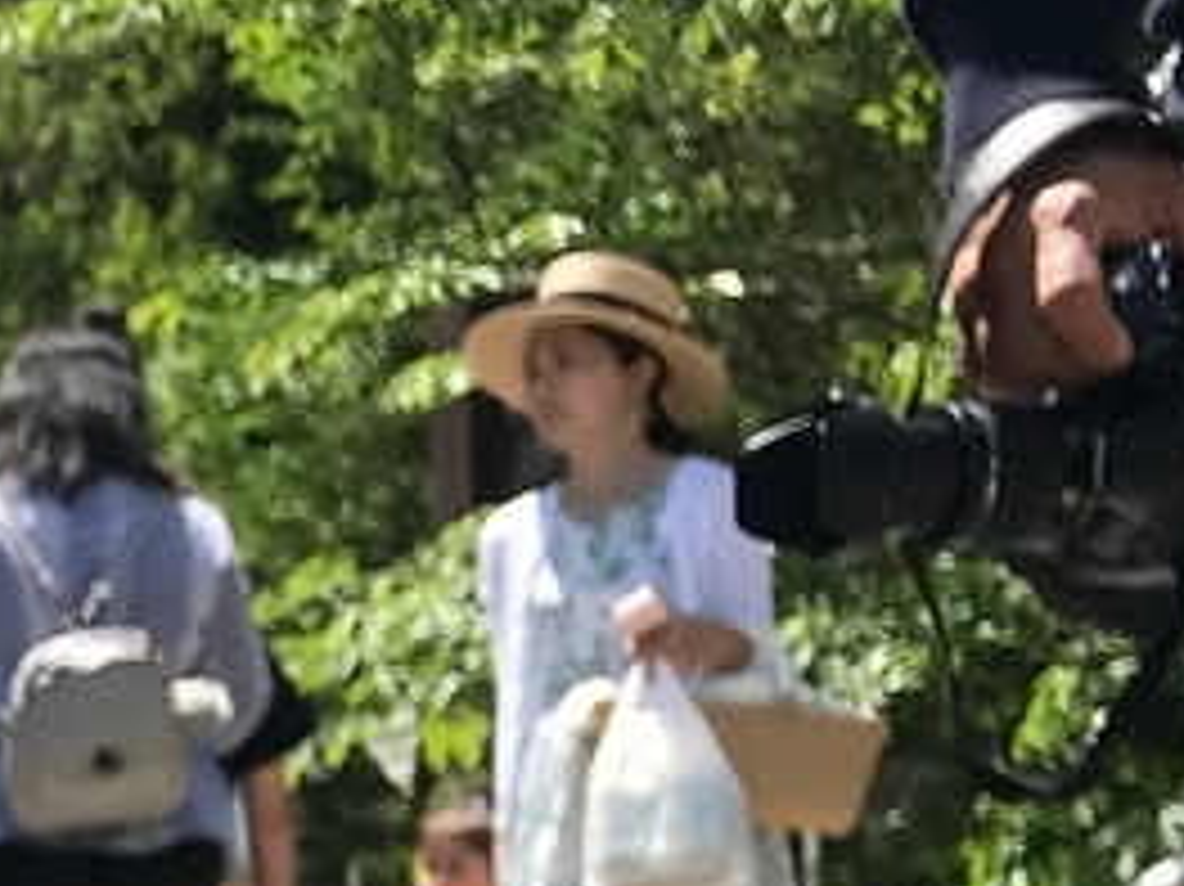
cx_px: -1315
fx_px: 4376
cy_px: 1574
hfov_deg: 13.0
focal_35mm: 128
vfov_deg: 10.9
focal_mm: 3.99
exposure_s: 1/1473
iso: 20
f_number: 1.8
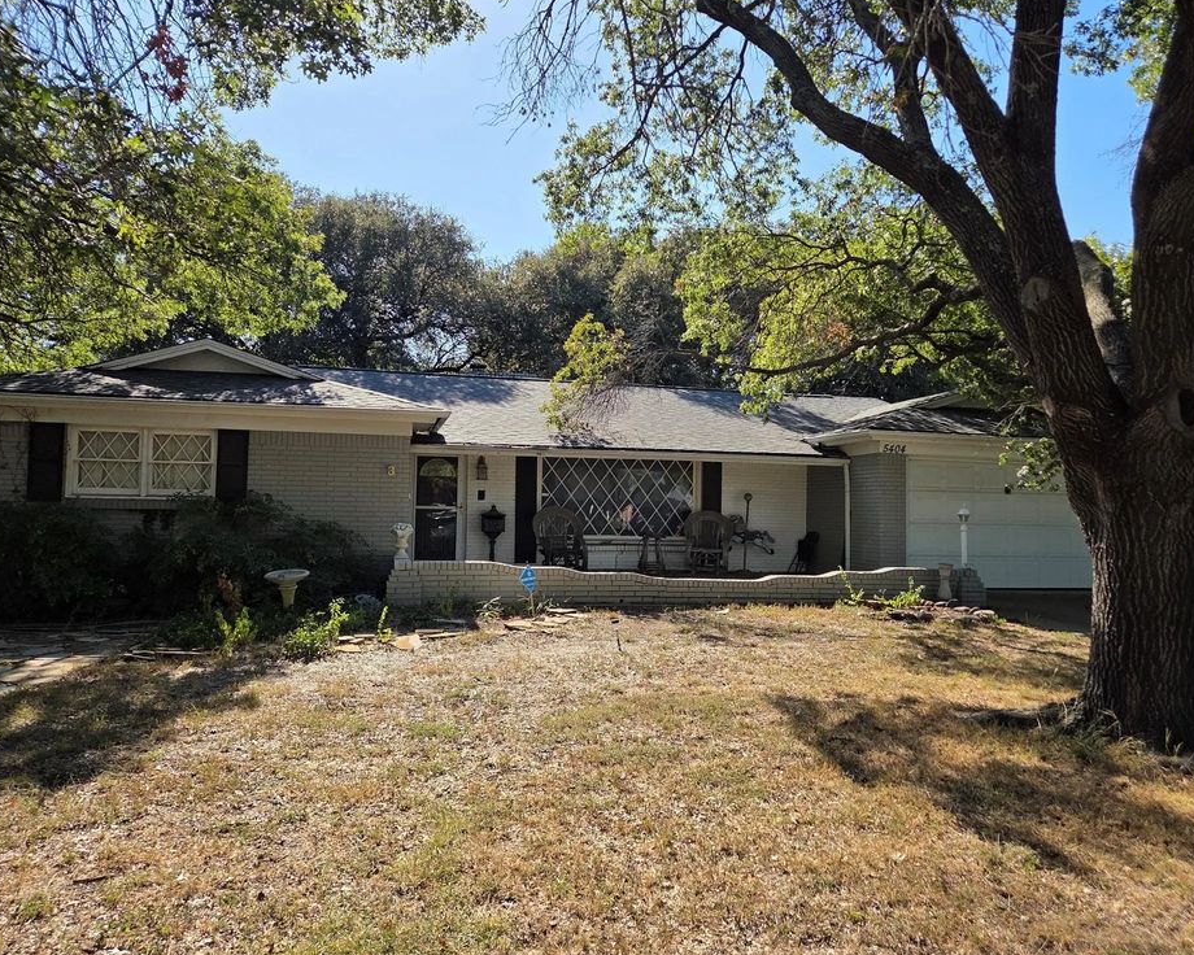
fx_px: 883
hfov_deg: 68.1
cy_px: 481
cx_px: 627
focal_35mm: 25
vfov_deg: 56.8
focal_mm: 5.4
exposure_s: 1/4365
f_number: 1.8
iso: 80
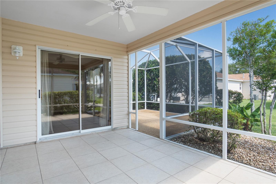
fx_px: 138
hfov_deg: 90.0
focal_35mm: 18
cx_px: 138
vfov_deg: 67.4
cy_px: 92
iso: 320
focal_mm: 12
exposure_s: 1/15
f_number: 8
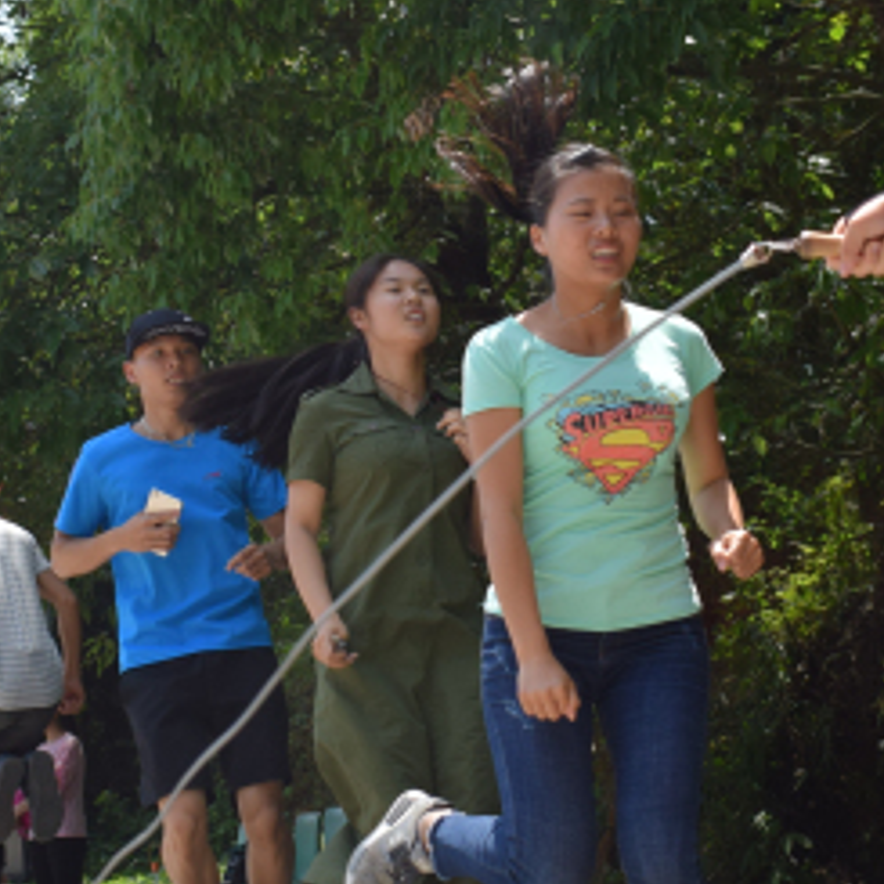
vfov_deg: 21.4
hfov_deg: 21.3
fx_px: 2340
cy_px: 406
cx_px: 318
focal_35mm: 81
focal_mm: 24
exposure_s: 1/1600
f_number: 5.6
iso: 400
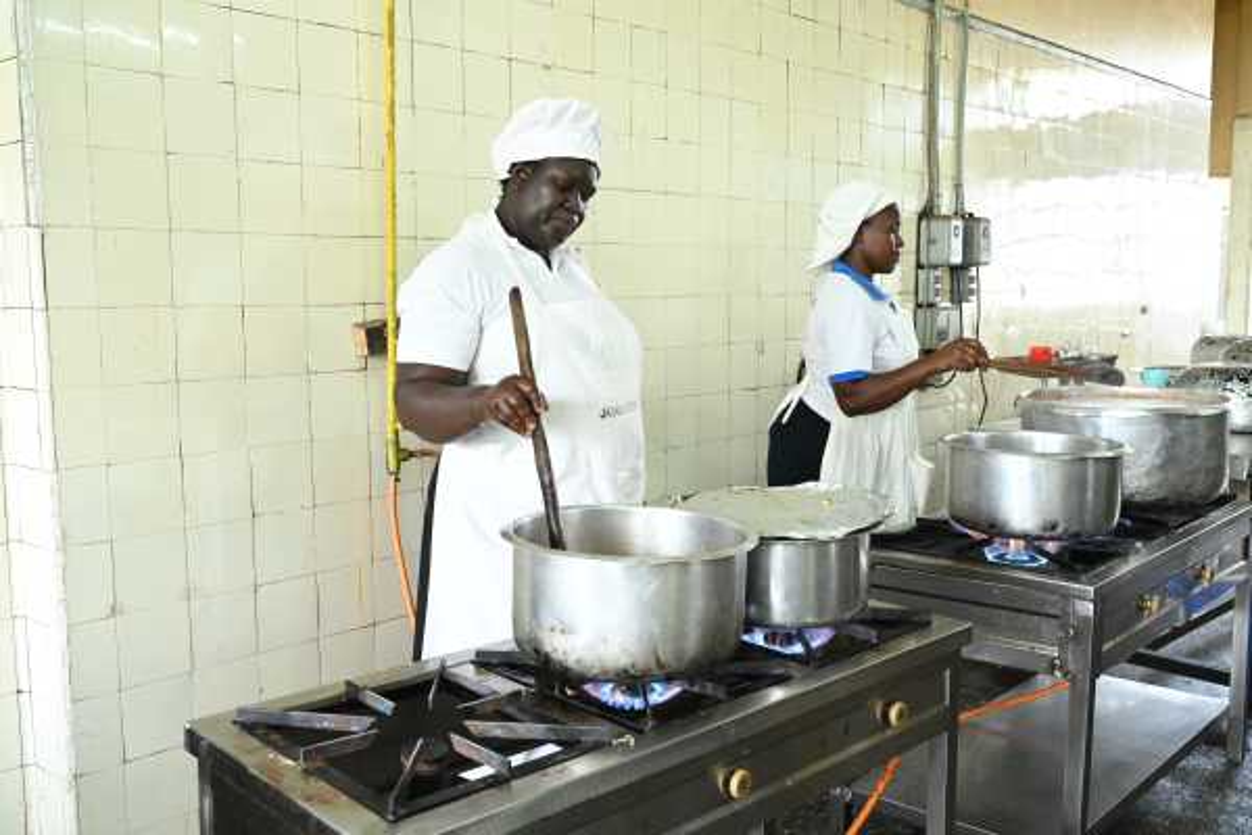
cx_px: 626
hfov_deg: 56.5
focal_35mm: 34
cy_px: 418
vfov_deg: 39.4
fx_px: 1165
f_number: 5.6
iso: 5000
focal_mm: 33.5
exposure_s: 1/80
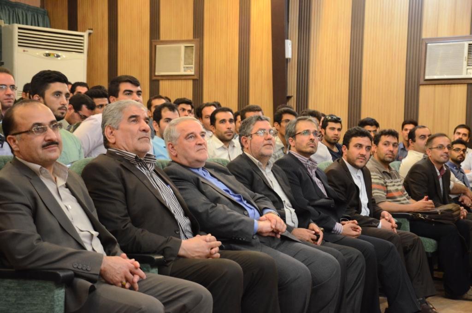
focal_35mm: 68
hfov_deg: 29.9
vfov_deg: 20.1
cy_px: 156
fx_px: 883
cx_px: 236
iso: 3200
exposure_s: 1/20
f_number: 4.8
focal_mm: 45
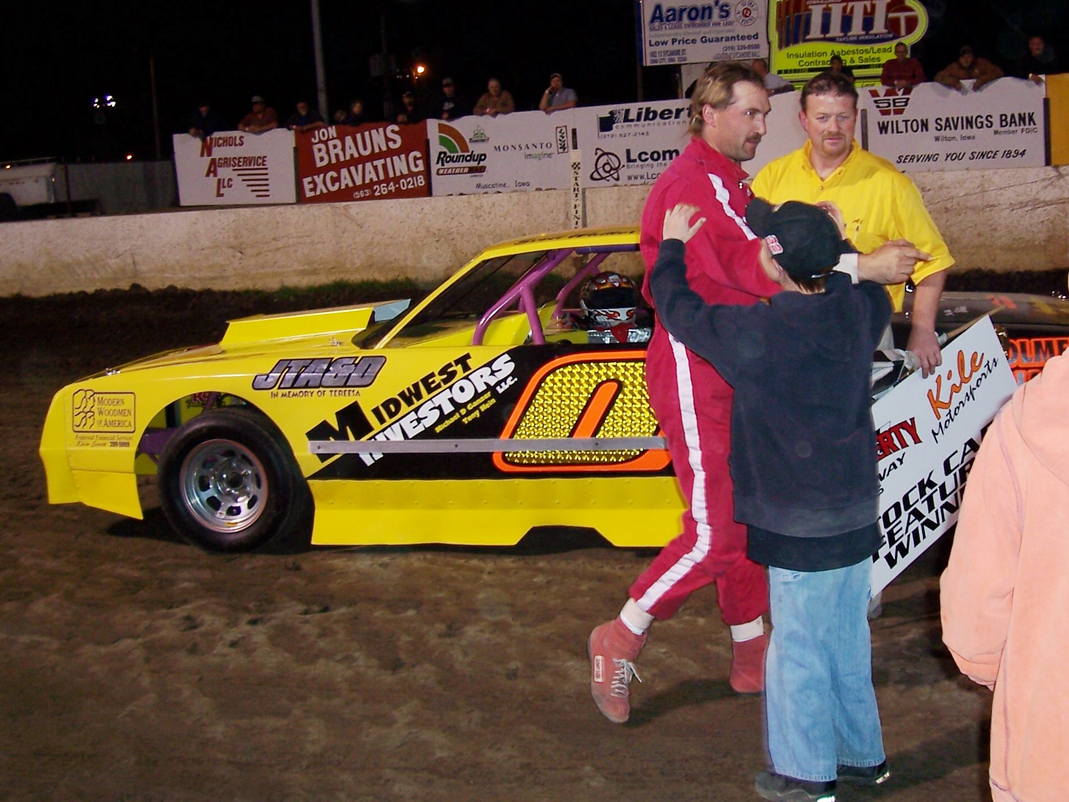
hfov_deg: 45.6
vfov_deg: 35.0
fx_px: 1266
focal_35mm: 41
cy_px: 321
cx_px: 614
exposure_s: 1/60
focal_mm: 5.6
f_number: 2.7
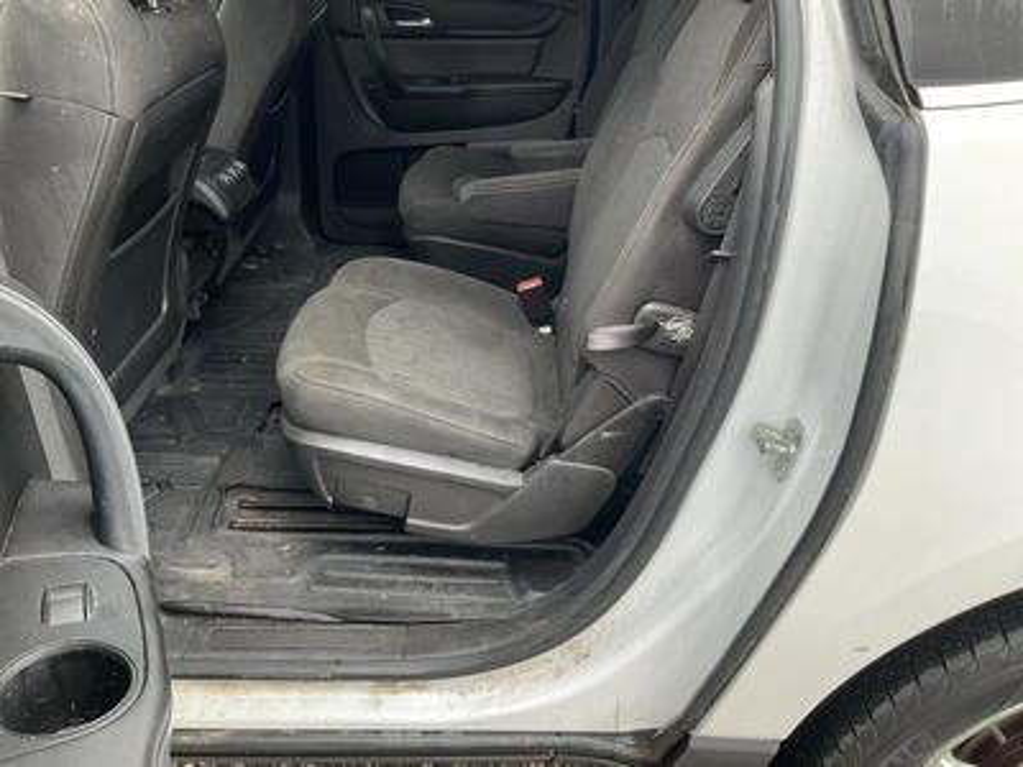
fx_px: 857
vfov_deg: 48.2
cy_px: 384
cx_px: 512
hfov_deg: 61.7
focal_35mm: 29
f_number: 1.8
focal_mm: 3
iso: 16
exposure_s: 1/123
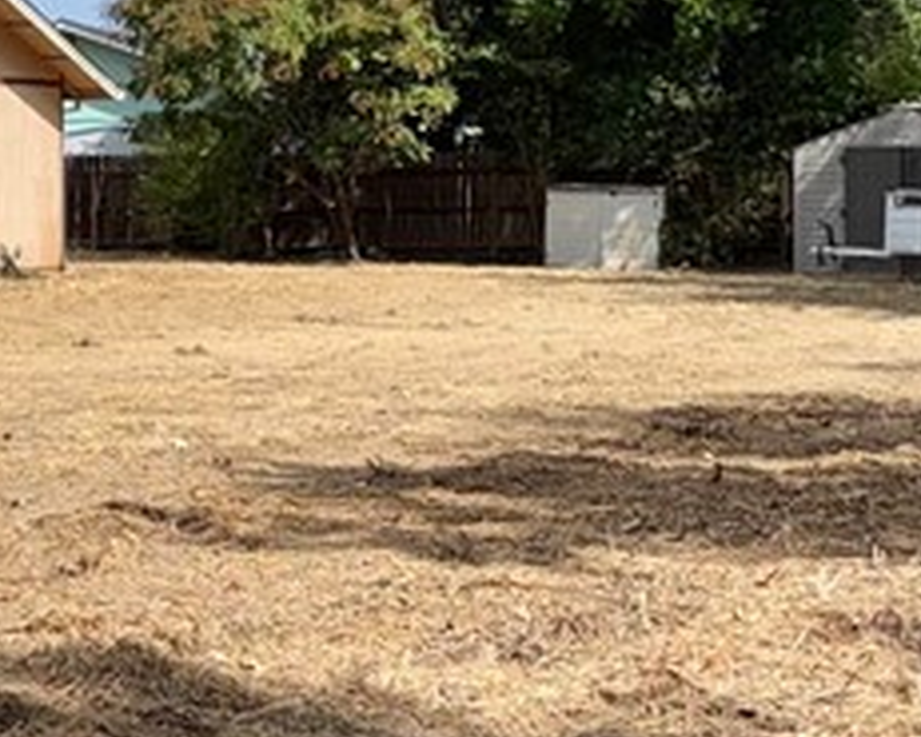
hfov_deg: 18.1
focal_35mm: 104
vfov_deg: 14.8
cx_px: 36
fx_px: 2836
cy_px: 271
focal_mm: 6.76
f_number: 1.78
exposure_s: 1/5319
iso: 80
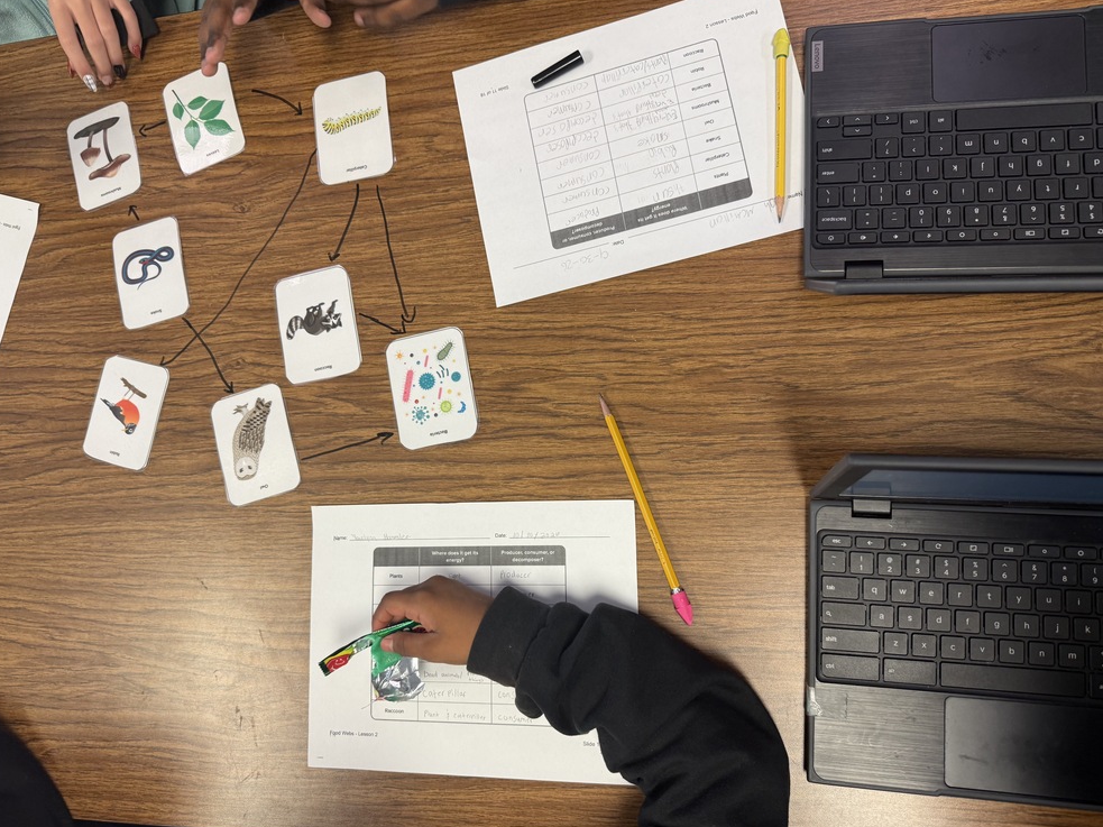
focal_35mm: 25
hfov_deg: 69.4
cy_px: 421
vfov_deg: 54.9
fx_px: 796
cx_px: 548
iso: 125
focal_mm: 6.76
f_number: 1.78
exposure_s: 1/111
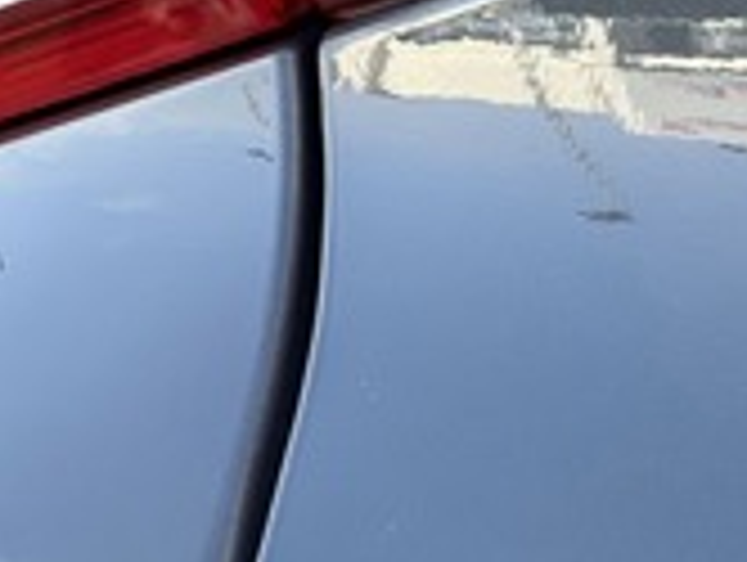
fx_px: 6008
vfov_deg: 5.3
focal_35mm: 278
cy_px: 931
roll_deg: +6.1
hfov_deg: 7.0
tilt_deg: -17.0
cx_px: 1058
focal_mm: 9
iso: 25
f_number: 2.8
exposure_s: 1/121
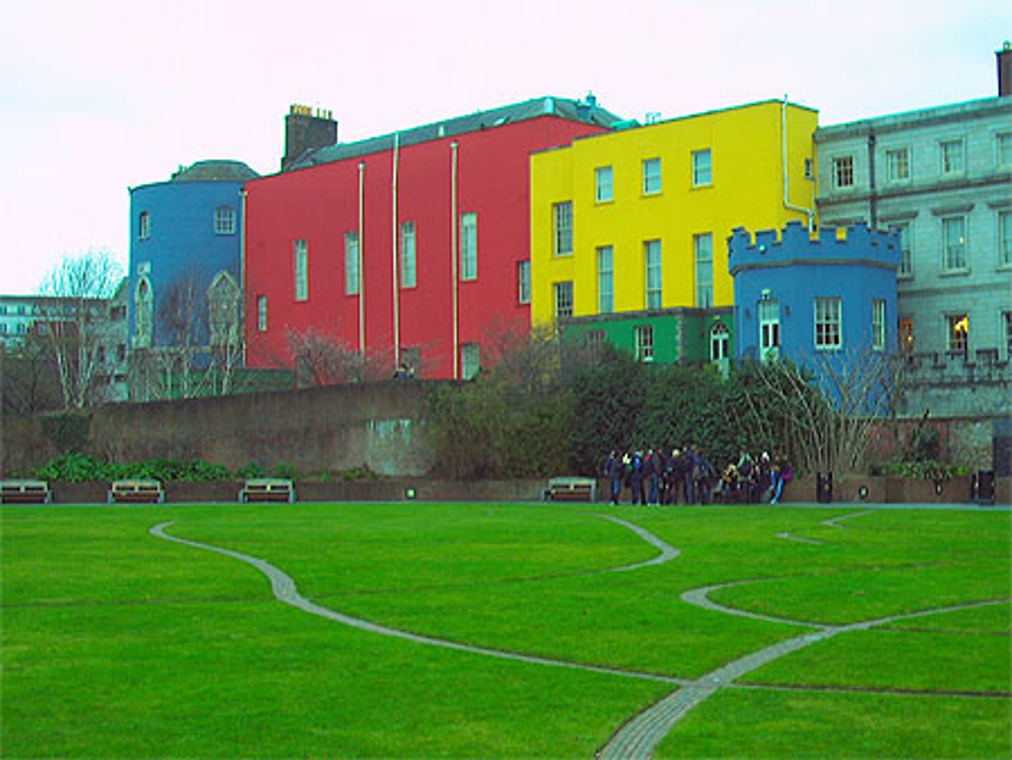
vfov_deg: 27.5
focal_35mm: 53
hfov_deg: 36.2
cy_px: 380
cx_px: 506
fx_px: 1550
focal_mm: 8.6
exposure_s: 1/30
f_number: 3.4
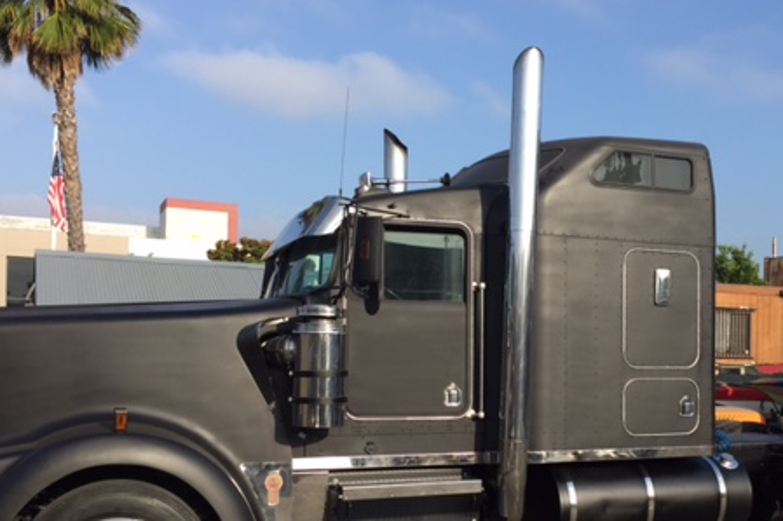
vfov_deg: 30.9
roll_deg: -1.7
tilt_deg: +0.0
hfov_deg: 44.9
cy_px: 357
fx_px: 935
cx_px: 513
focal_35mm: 43
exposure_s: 1/1236
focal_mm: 4.15
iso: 32
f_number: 2.2
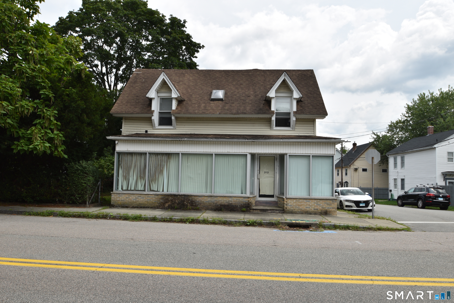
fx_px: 322
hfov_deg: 70.4
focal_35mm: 26
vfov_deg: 50.4
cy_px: 152
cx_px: 227
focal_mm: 17
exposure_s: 1/200
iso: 100
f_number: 10
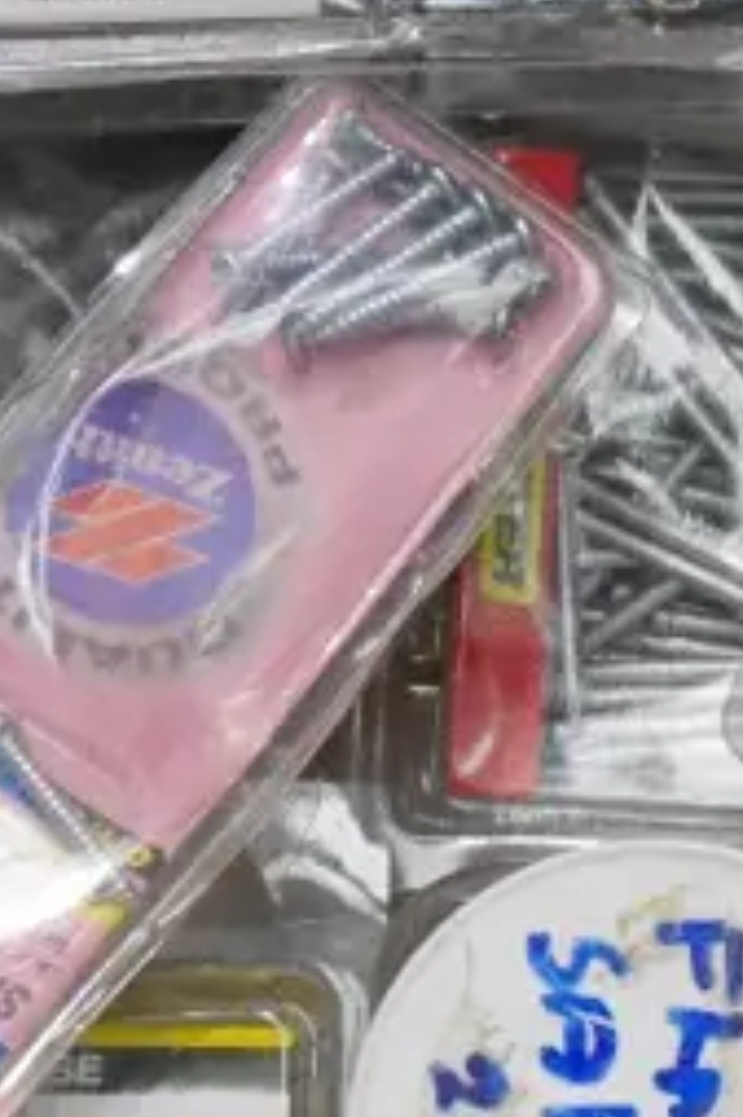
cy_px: 816
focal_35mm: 269
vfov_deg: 7.7
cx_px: 1512
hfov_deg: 5.0
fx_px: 8339
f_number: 5.6
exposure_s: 1/50
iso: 3200
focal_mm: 32
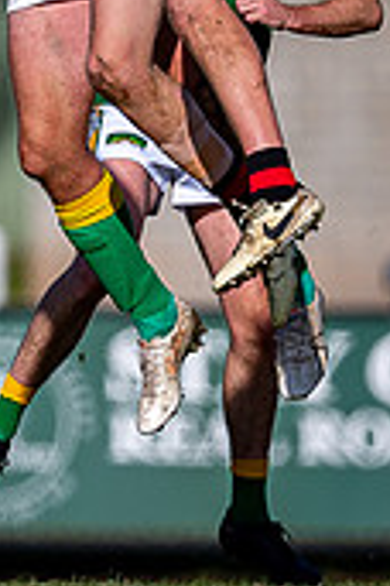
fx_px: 41970
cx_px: -40
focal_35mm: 2583
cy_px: 19
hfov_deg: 0.5
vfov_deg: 0.8
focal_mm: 500
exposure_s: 1/1600
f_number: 4
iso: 110
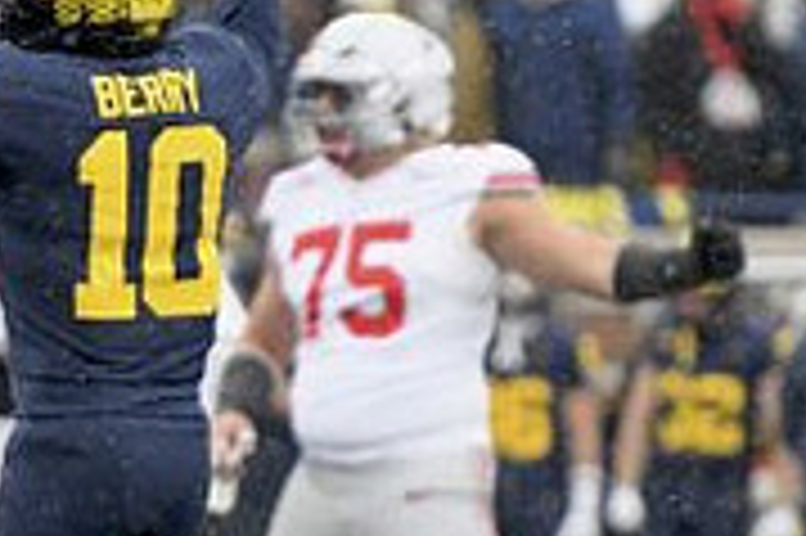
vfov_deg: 1.4
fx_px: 21786
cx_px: 198
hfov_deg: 2.1
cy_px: 284
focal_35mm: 974
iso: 800
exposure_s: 1/1000
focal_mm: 200
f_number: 2.8
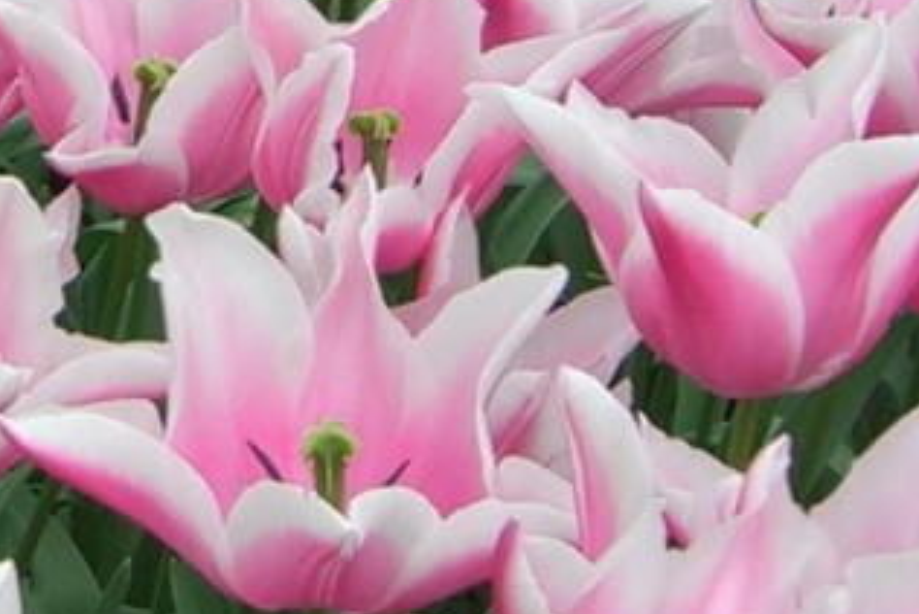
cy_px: -253
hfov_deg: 10.0
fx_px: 5108
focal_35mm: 200
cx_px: -381
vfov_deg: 6.8
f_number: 2.8
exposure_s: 1/125
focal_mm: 7.9
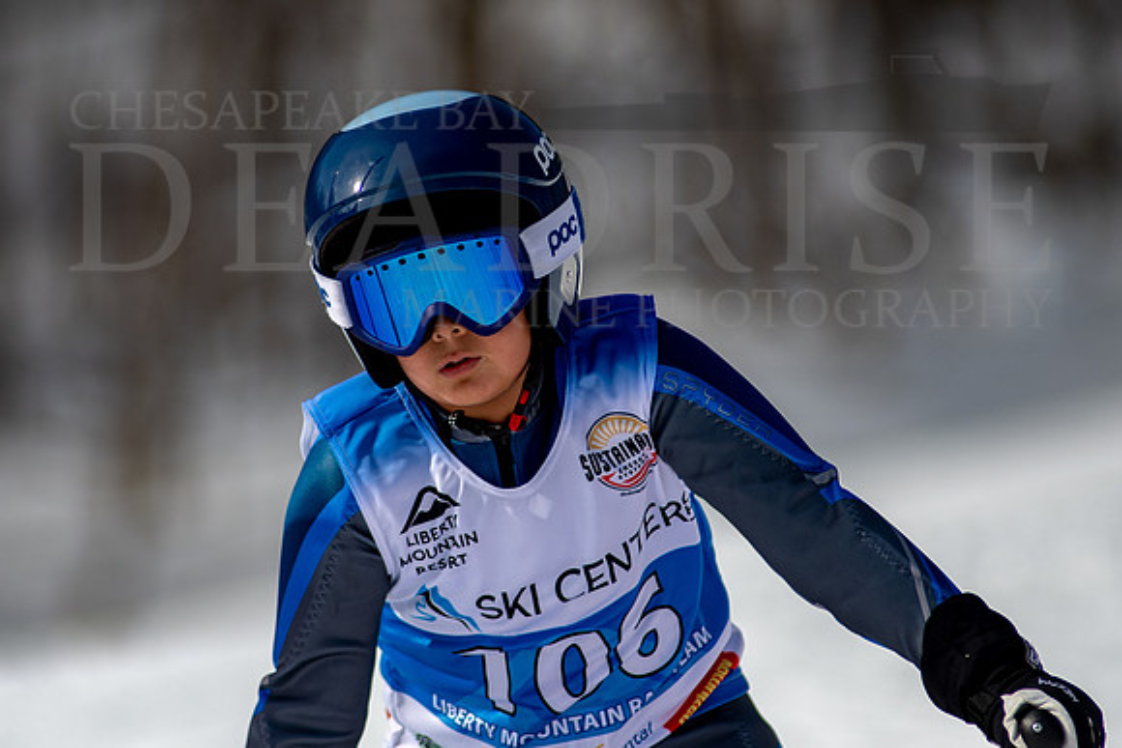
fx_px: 17338
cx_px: 534
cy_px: 286
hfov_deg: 3.7
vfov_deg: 2.5
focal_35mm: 556
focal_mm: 300
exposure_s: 1/6400
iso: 100
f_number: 2.8
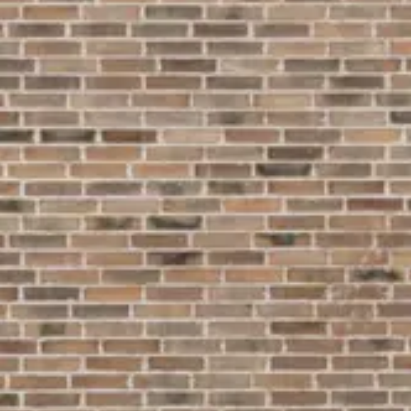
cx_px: -1181
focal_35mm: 294
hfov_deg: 5.3
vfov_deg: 5.9
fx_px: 3949
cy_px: -131
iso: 250
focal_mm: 20
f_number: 7.1
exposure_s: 1/250
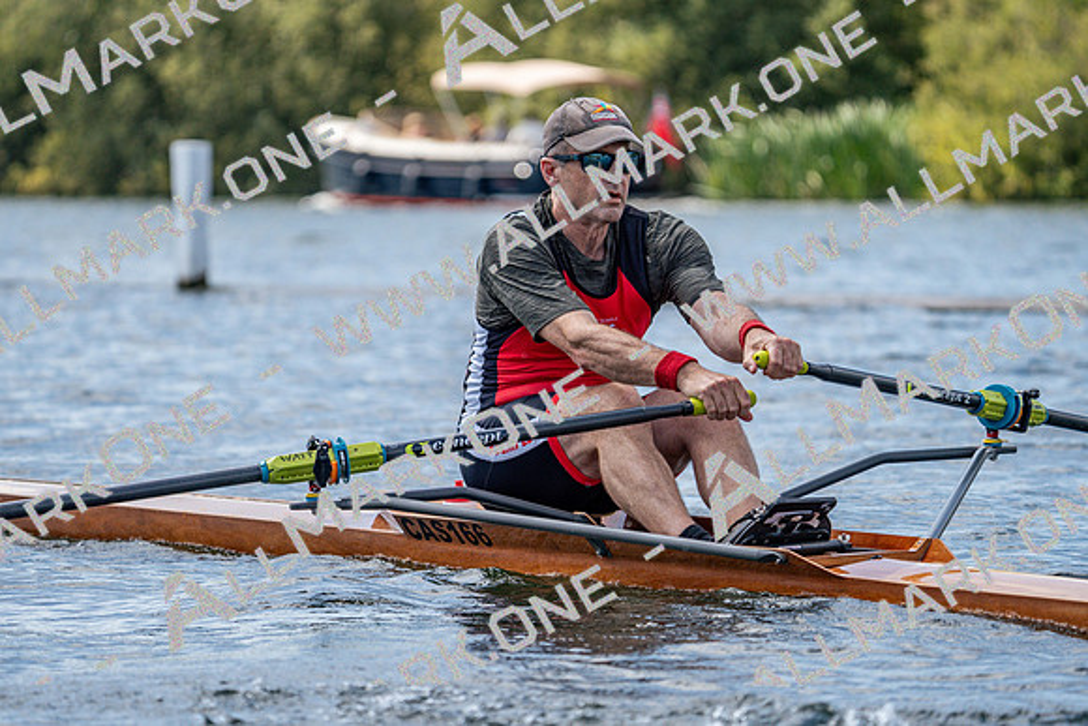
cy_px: 363
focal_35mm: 250
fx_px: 7557
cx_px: 544
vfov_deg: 5.5
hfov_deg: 8.2
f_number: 5.6
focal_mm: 250
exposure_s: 1/2000
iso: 400
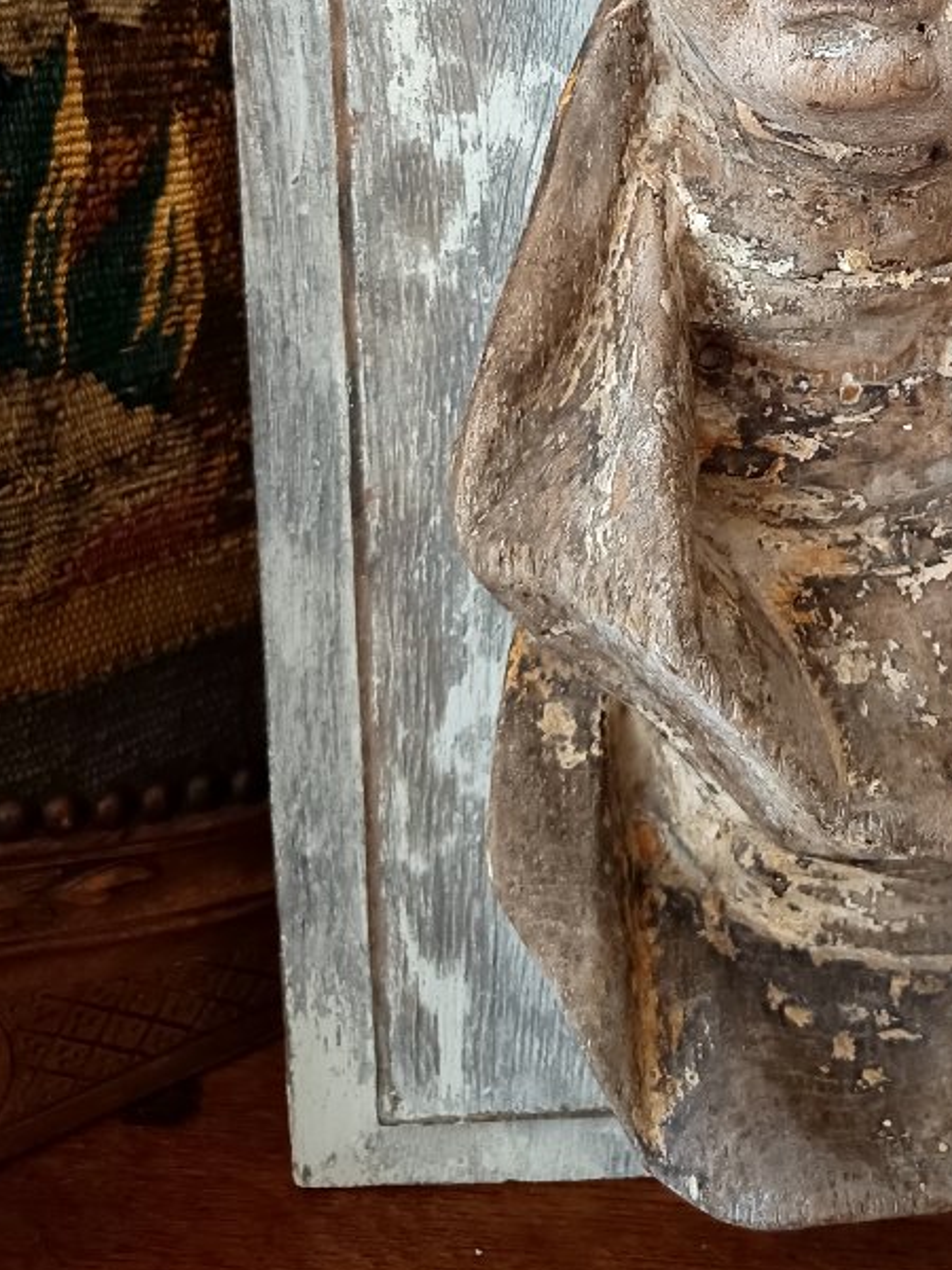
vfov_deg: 37.0
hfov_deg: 28.9
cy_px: 114
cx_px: 884
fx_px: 1760
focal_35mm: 48
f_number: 1.7
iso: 738
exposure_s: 1/25
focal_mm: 5.24
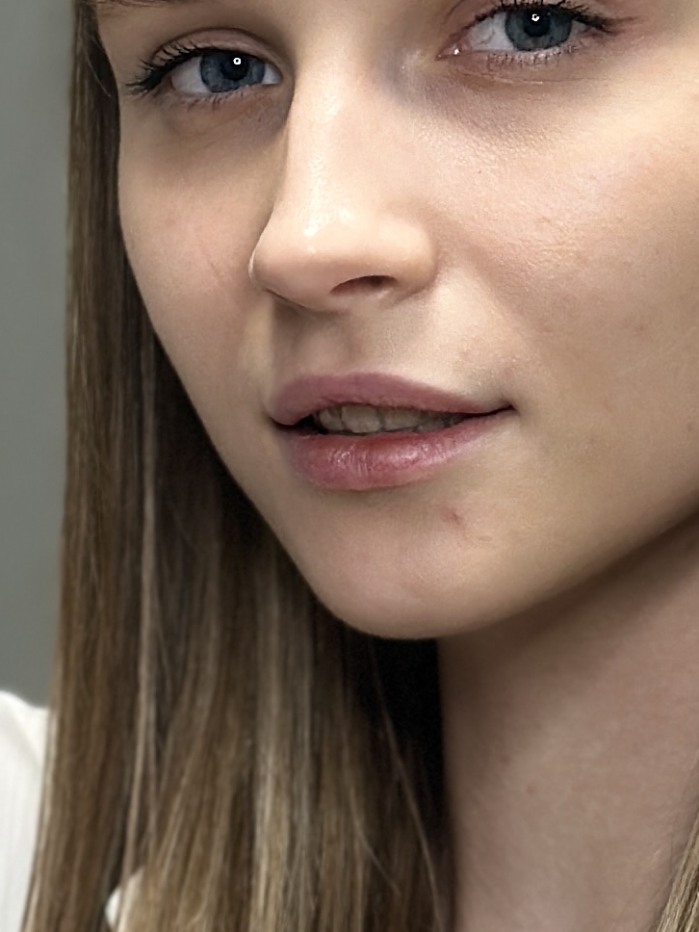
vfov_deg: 9.9
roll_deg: +3.6
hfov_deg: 7.4
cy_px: 455
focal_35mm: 200
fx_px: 5385
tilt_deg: -1.6
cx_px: 171
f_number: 1.78
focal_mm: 6.86
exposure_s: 1/50
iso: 64
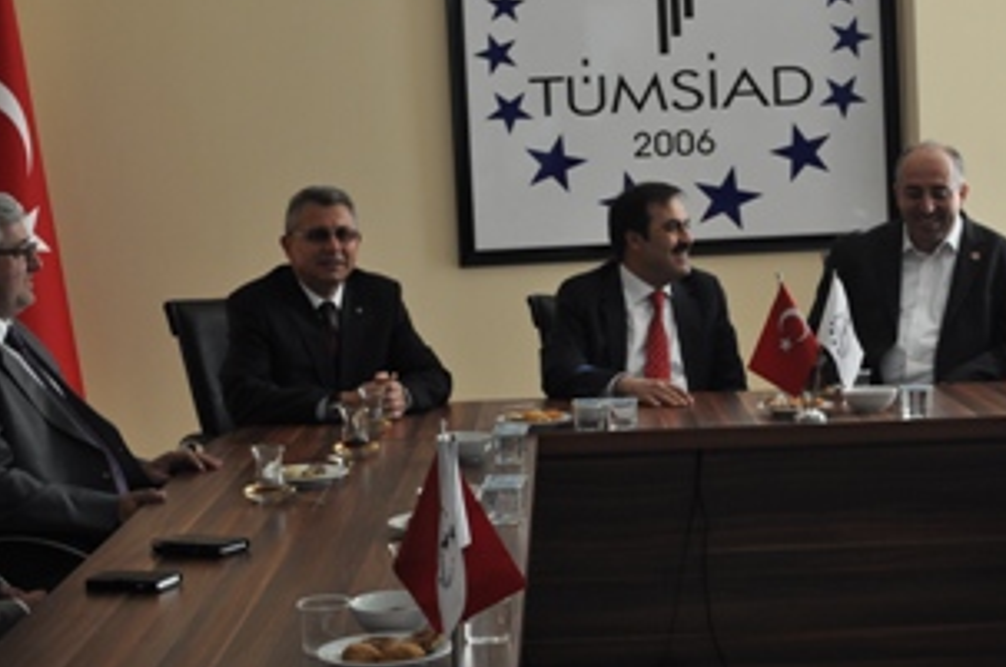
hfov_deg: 26.1
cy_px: 209
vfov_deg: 17.4
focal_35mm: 78
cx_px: 571
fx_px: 2169
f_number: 5.3
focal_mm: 35
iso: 400
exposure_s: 1/125
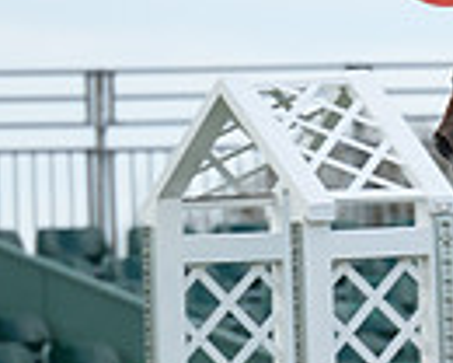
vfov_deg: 0.9
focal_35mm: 1669
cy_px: 195
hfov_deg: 1.2
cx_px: 909
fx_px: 22376
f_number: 7.1
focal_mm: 400
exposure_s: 1/800
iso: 800
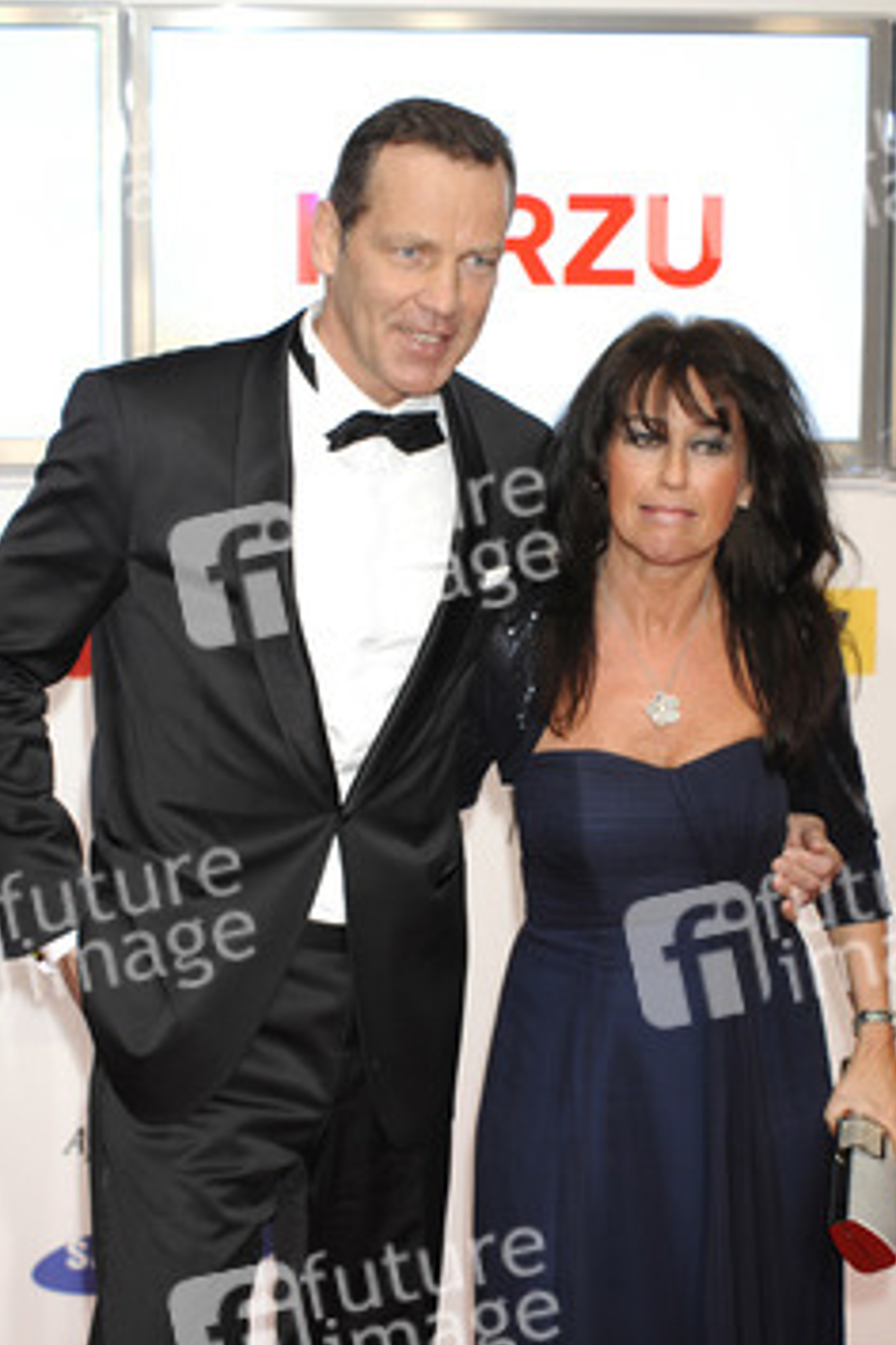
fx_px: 2949
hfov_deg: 17.3
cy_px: 748
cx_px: 475
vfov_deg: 25.7
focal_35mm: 79
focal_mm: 70
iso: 1250
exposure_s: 1/160
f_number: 5.6
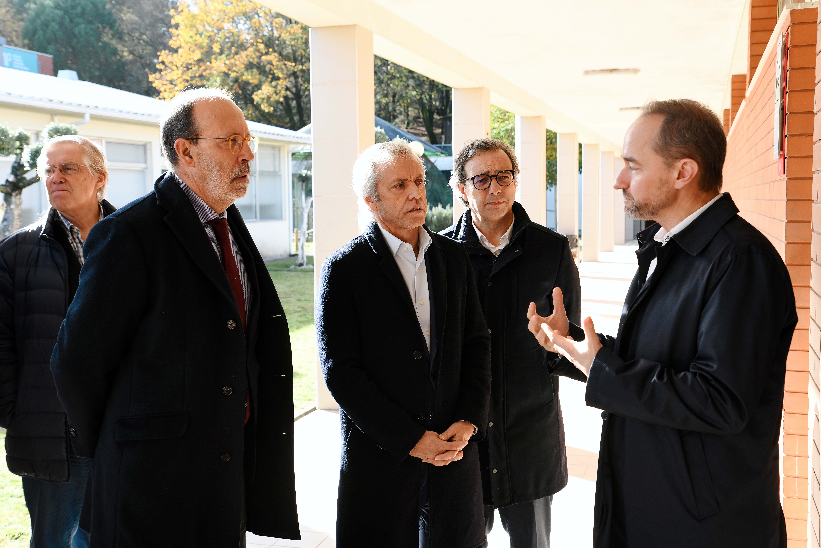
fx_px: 958
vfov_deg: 31.9
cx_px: 410
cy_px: 274
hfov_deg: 46.4
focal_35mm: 42
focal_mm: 42
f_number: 6.3
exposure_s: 1/250
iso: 640
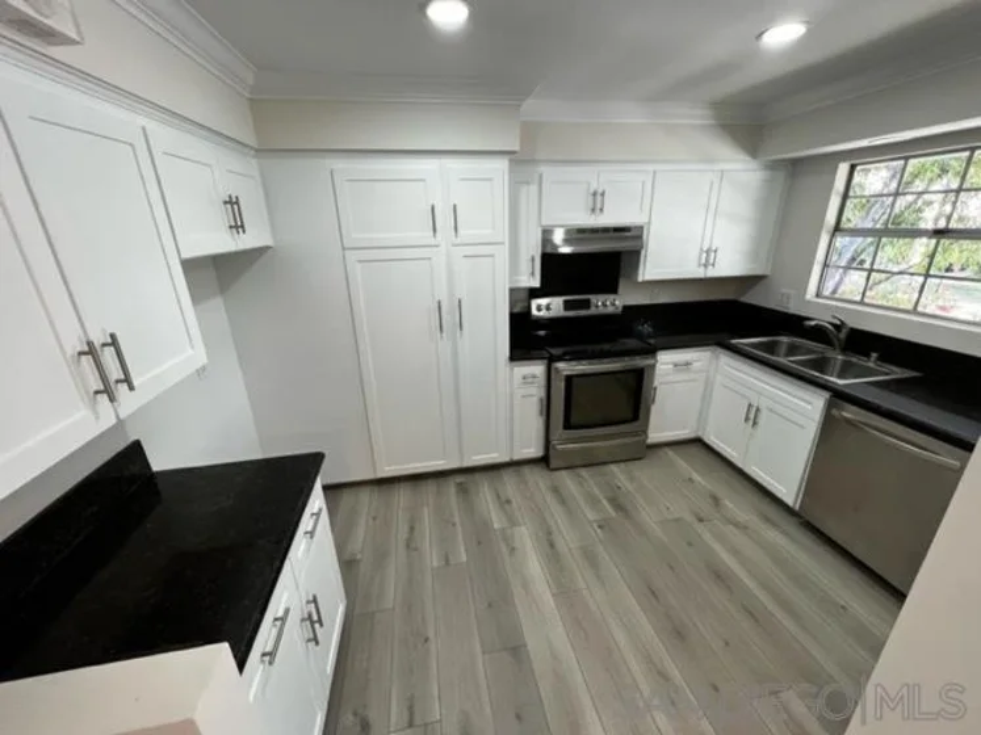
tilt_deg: -20.9
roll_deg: +1.6
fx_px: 368
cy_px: 368
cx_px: 490
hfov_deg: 106.2
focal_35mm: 13
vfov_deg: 89.9
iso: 160
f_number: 1.8
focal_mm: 1.57
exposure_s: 1/120
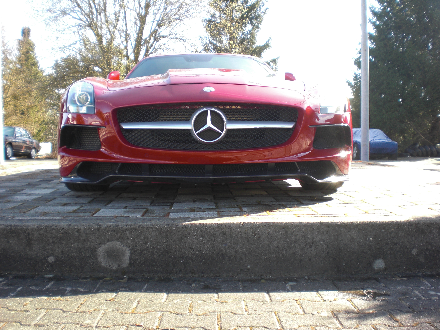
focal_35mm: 38
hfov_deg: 49.0
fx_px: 483
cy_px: 165
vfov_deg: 37.7
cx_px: 220
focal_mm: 6.3
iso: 64
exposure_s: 1/125
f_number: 3.1
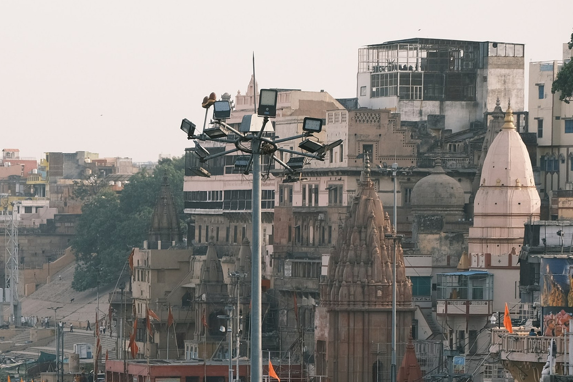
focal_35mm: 258
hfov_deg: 7.9
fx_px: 4107
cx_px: -43
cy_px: 462
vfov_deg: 5.3
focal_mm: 70
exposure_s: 1/250
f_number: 5.6
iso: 160
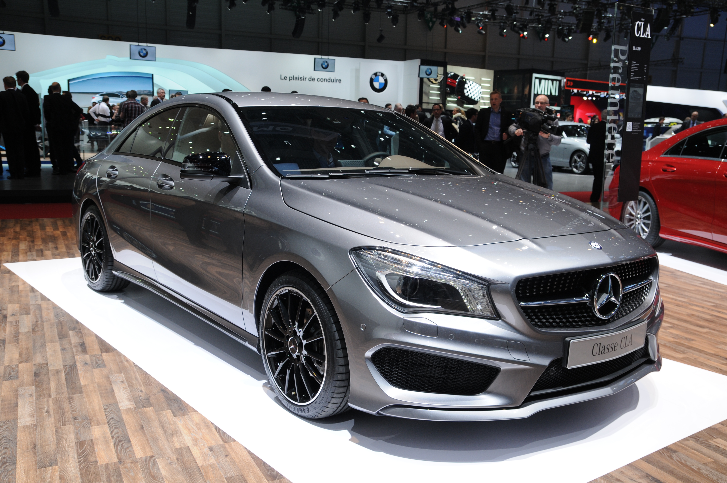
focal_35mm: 36
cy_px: 242
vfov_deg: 36.8
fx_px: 726
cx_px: 364
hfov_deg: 53.2
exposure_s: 1/200
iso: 320
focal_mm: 24
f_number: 7.1
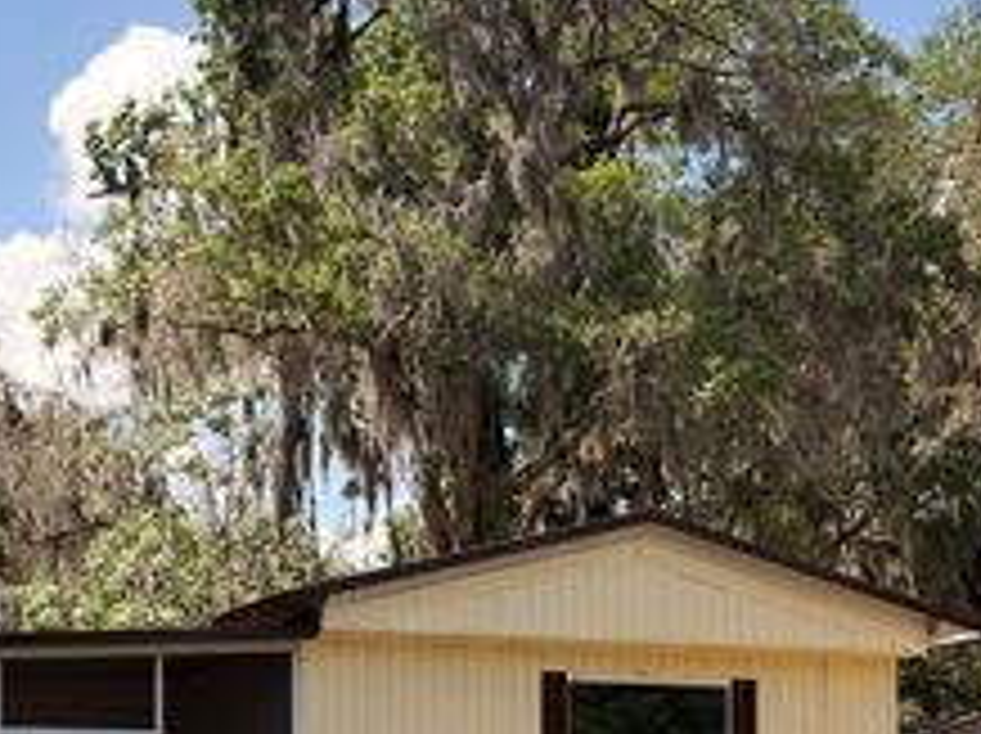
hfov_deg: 33.6
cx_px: 153
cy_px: 752
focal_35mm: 55
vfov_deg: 25.1
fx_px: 1557
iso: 80
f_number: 1.78
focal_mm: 6.76
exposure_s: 1/3610
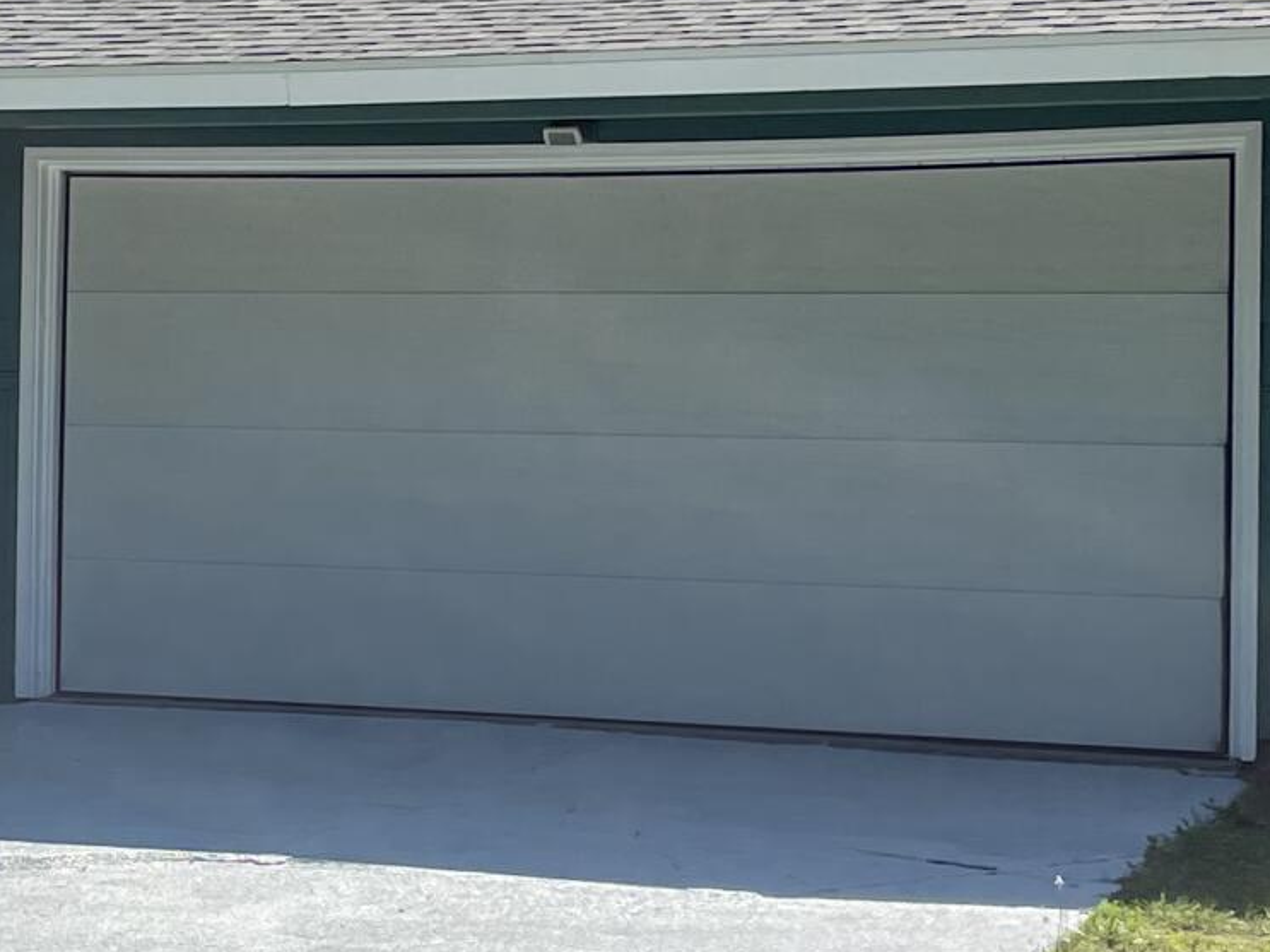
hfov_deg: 18.4
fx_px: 3852
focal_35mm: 105
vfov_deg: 14.1
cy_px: 448
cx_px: 87
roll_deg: -1.6
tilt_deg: +1.0
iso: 32
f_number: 1.6
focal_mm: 4.2
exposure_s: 1/4132
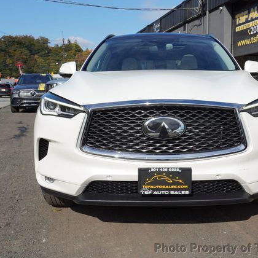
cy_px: 129
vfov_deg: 37.8
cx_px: 162
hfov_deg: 37.6
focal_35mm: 45
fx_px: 376
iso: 100
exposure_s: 1/250
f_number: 9
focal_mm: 23
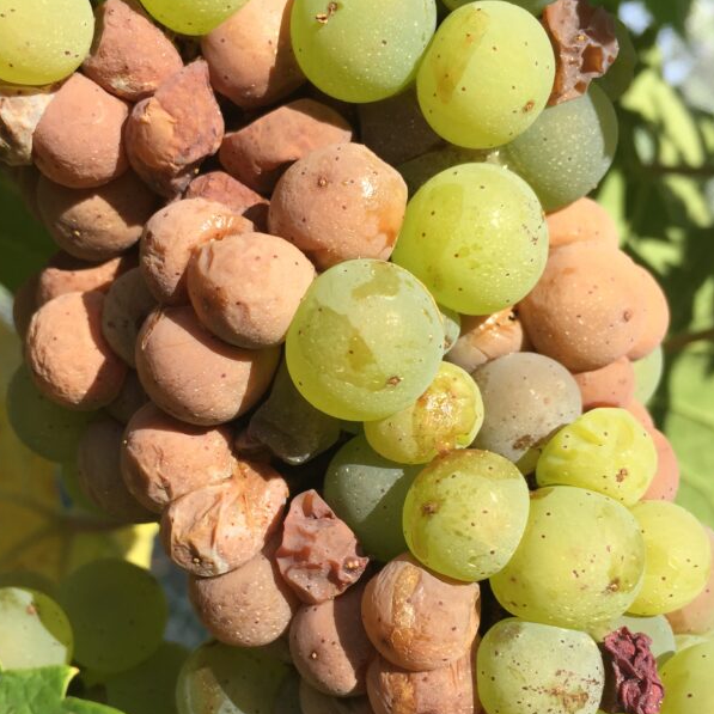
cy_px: 411
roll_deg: -4.7
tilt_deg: -3.3
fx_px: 1027
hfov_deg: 38.3
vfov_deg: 38.3
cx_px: 328
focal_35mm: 44
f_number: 2.2
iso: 32
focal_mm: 4.15
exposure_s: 1/760
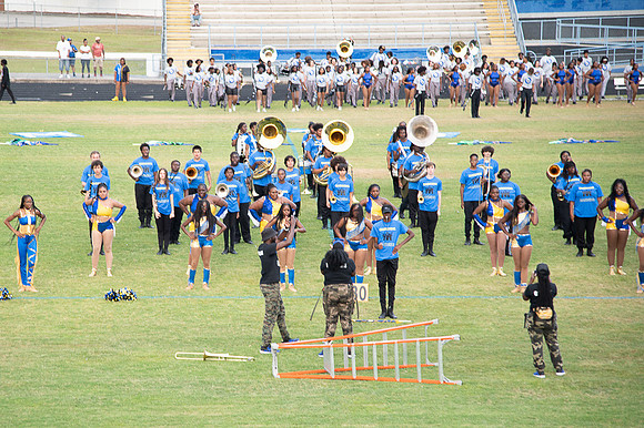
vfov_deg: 9.9
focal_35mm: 138
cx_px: 241
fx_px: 2471
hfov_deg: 14.8
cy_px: 264
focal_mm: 110
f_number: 4
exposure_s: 1/200
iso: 100
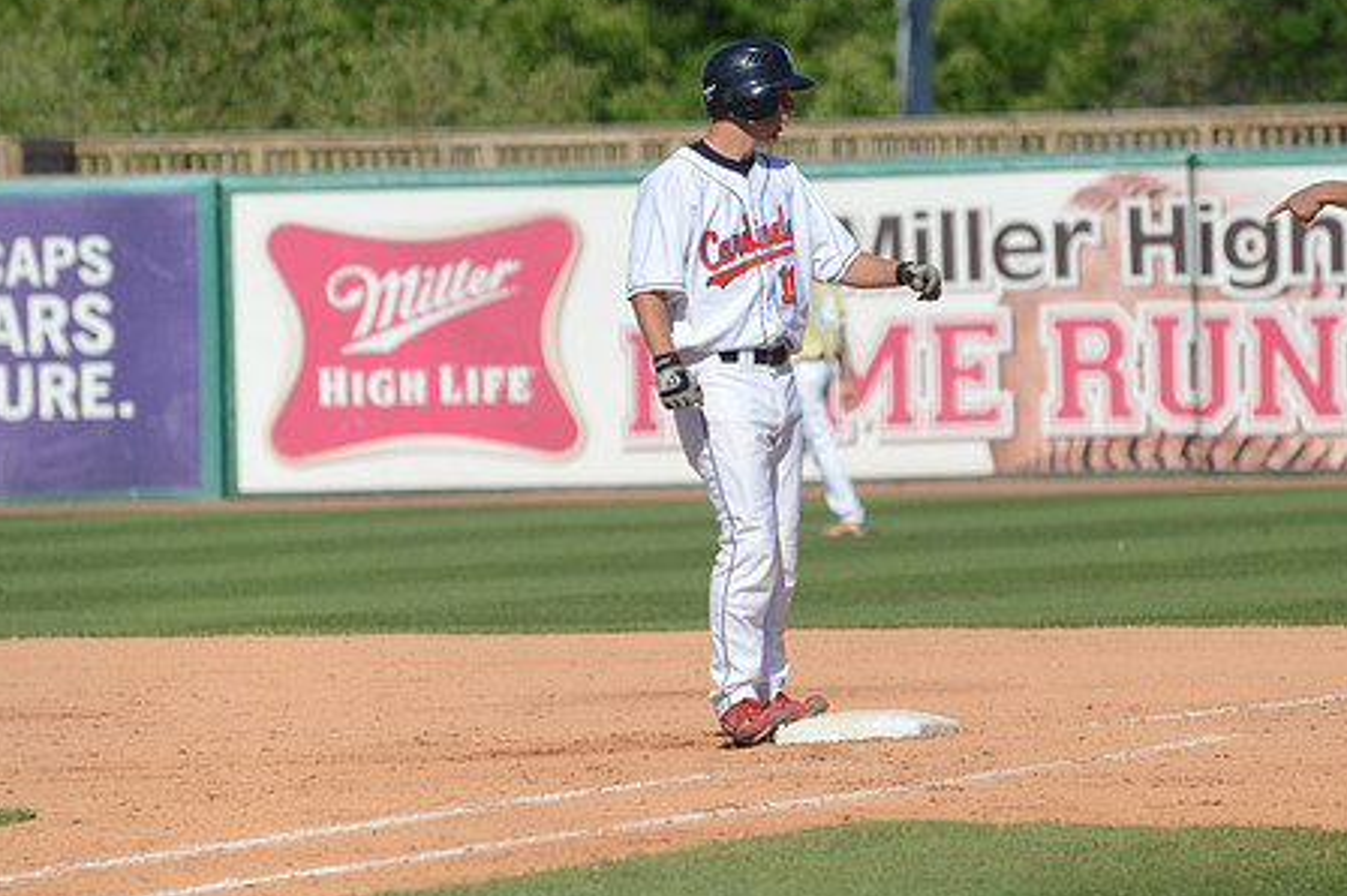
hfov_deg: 4.6
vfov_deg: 3.1
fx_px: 16675
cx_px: 761
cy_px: 388
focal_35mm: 446
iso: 1000
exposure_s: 1/8000
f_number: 5.3
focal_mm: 230
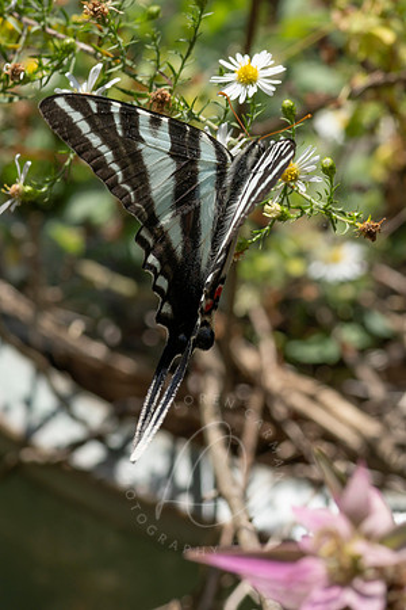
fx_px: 4579
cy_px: 86
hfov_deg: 5.1
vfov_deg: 7.6
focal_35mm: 271
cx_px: 276
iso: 64
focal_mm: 105
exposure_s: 1/250
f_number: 10
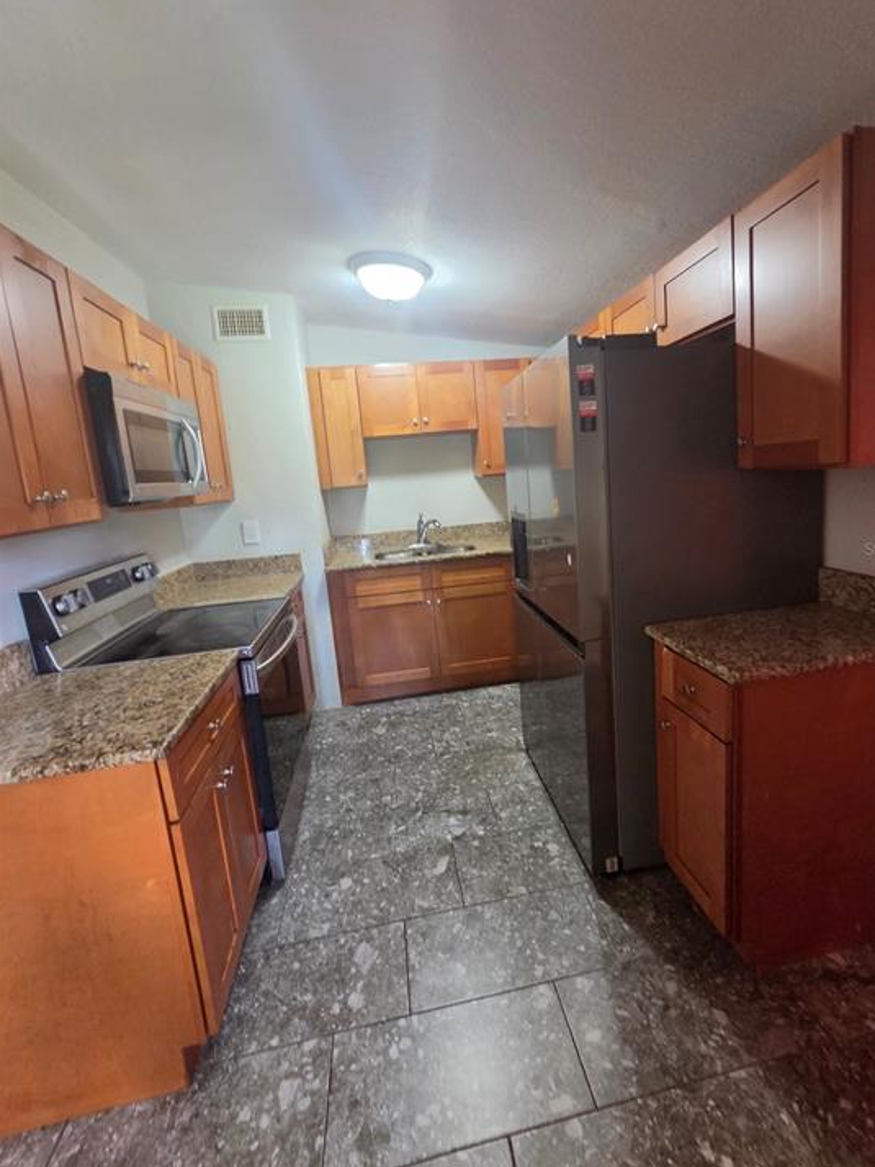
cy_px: 548
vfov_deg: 101.9
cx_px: 468
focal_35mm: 14
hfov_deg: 85.6
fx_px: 472
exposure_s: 1/60
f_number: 2.2
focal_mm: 2.2
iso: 500
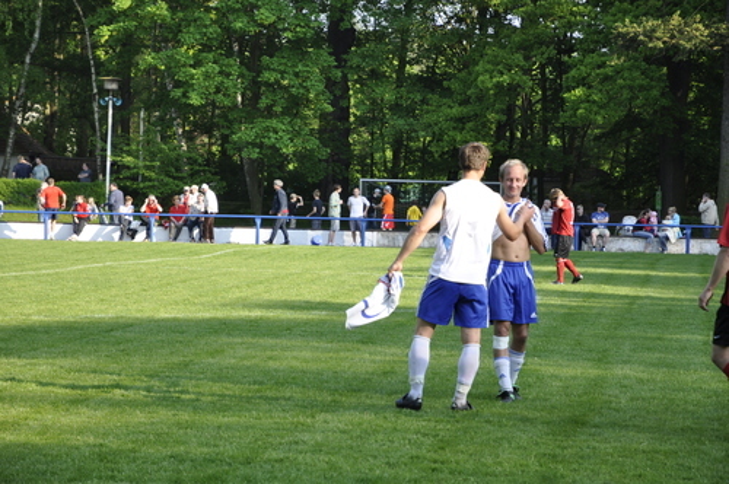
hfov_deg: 16.1
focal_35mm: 128
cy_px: 242
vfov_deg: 10.7
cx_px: 364
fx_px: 2579
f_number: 7.1
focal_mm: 85
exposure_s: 1/200
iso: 200
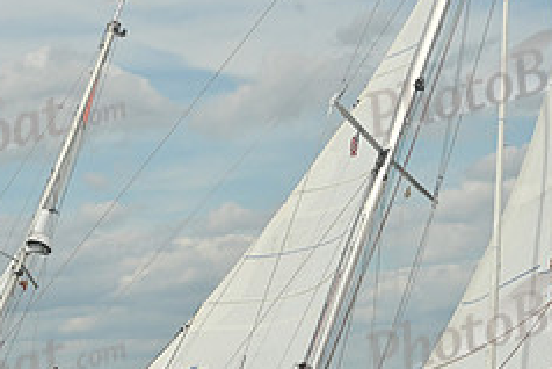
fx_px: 2915
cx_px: 248
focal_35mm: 190
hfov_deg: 10.8
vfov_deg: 7.2
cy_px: 231
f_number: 13
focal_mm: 78
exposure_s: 1/1250
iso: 320
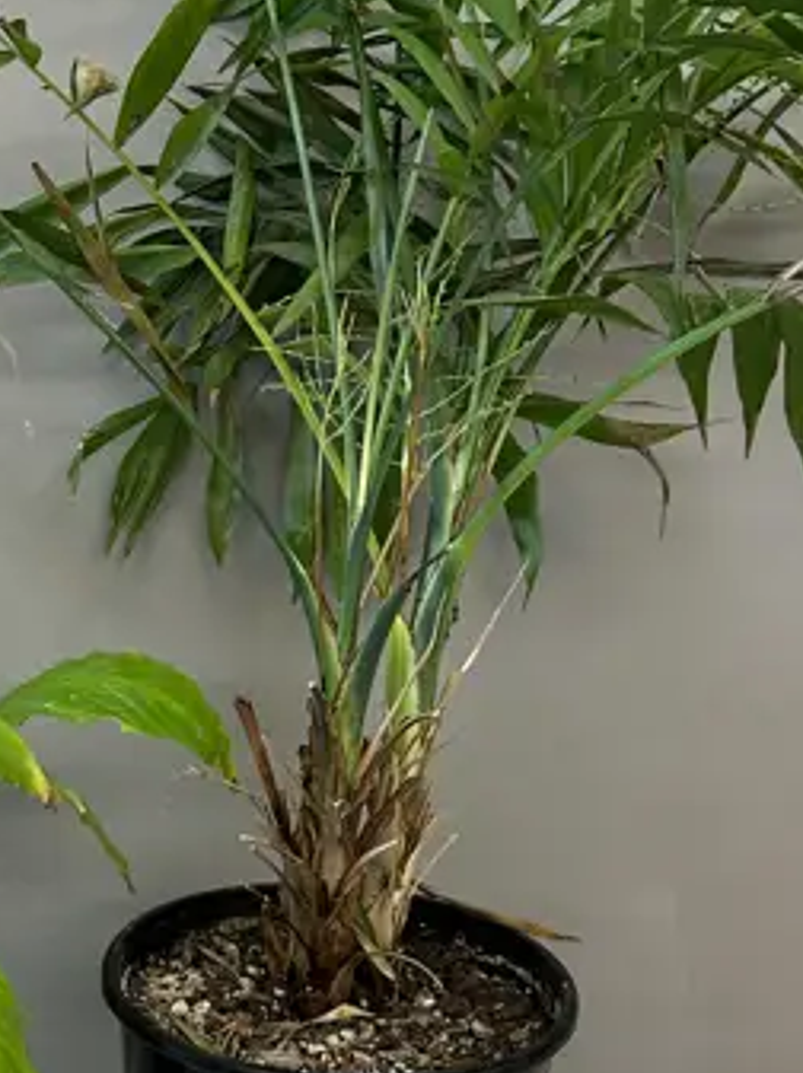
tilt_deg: -21.3
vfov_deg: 26.4
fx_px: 2262
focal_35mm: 73
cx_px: 19
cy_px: 777
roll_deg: -0.9
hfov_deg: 19.6
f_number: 1.78
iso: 125
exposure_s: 1/100
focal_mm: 6.86
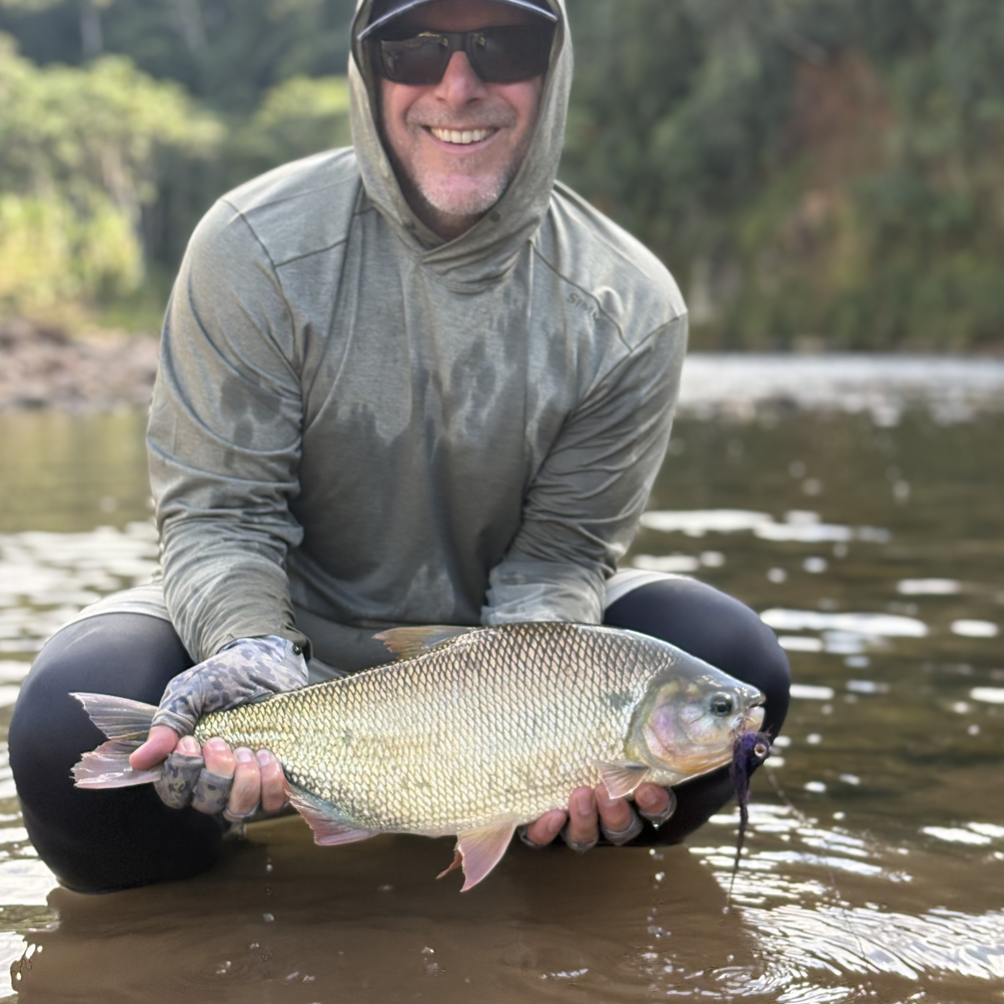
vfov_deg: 27.6
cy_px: 380
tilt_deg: -0.3
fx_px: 2034
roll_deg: +2.0
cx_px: 502
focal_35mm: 62
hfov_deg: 27.7
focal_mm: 5.96
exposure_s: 1/459
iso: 50
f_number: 1.6
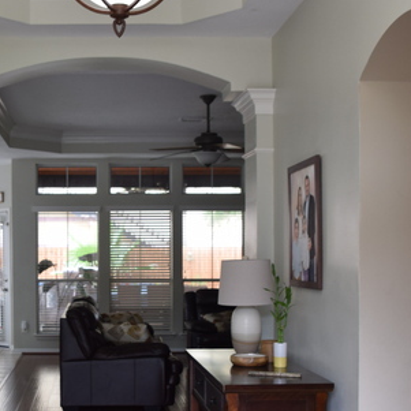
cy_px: 272
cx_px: 94
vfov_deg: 31.4
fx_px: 726
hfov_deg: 31.0
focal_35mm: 54
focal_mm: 17
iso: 400
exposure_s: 1/60
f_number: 4
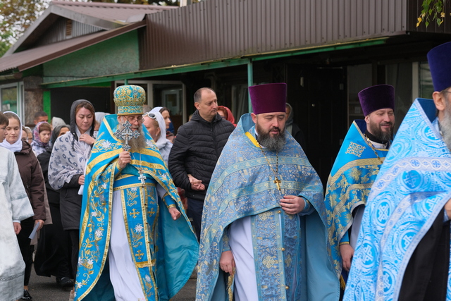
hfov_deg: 24.2
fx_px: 1053
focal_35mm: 84
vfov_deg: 16.3
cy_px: 150
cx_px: 226
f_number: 4
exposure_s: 1/450
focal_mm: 56
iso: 800
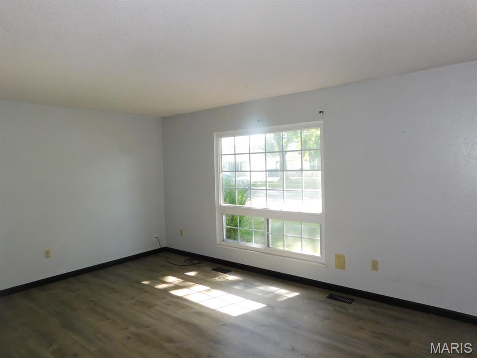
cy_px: 179
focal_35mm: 23
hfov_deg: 73.9
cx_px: 238
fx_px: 317
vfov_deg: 58.9
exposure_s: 1/100
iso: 125
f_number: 3
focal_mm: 4
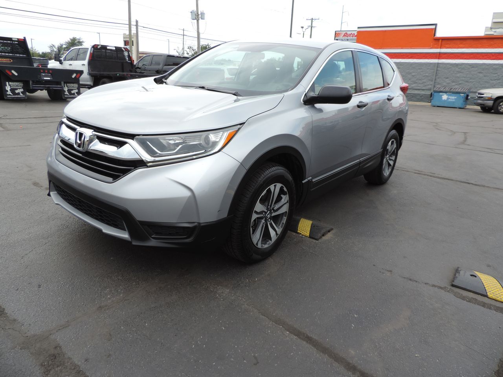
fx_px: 349
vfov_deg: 56.8
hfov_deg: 71.6
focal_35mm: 24
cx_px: 252
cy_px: 188
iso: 80
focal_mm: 4.3
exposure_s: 1/320
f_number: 3
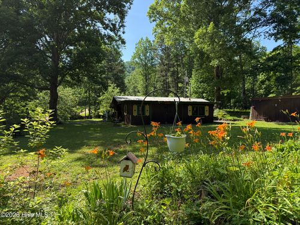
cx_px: 150
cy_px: 112
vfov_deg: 56.8
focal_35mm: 24
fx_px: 208
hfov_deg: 71.6
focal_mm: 6.76
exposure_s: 1/1493
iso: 100
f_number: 1.78
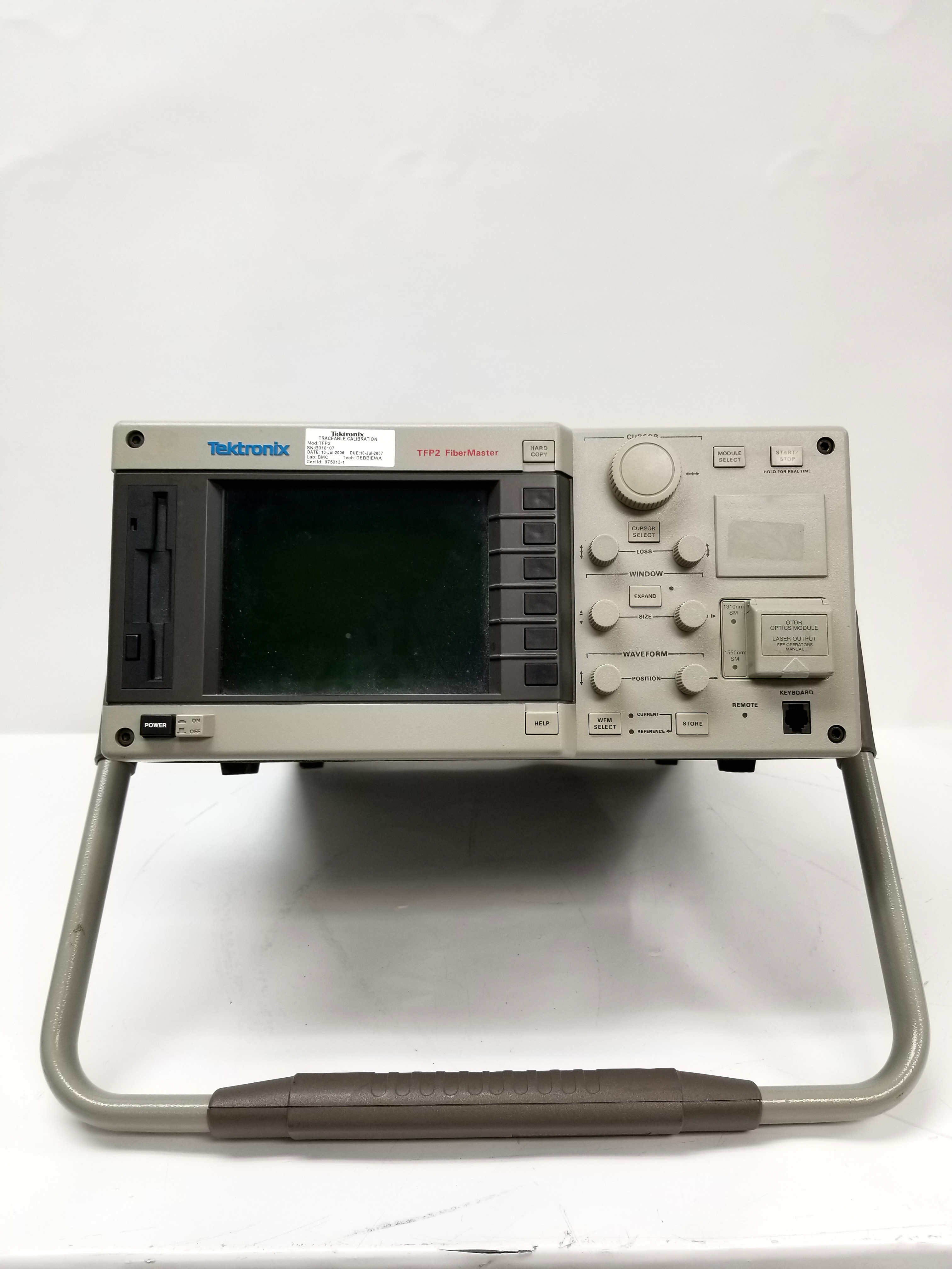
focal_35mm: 26
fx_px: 953
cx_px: 476
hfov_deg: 53.1
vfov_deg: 67.3
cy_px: 634
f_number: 1.7
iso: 64
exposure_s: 1/60
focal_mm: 4.25
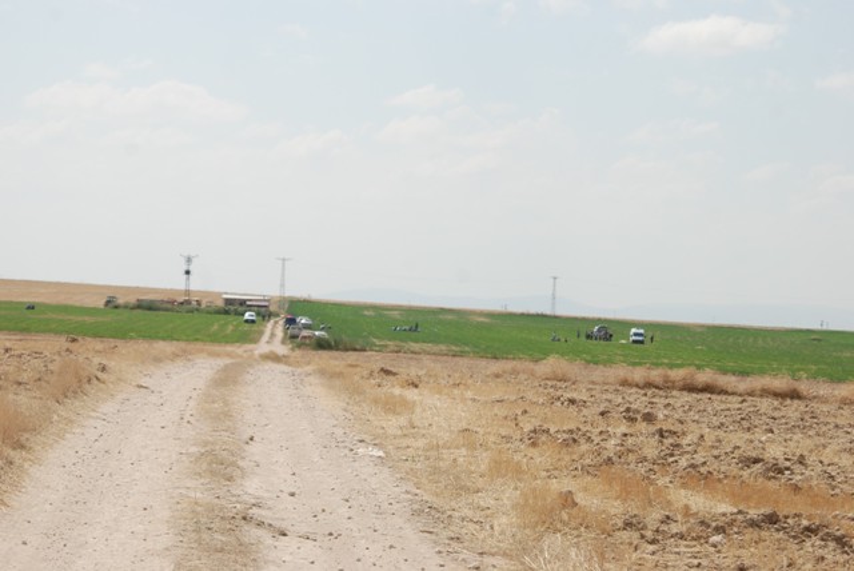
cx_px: 427
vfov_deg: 13.4
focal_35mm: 102
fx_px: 2422
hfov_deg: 20.0
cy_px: 286
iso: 250
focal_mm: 68
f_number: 8
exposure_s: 1/1000
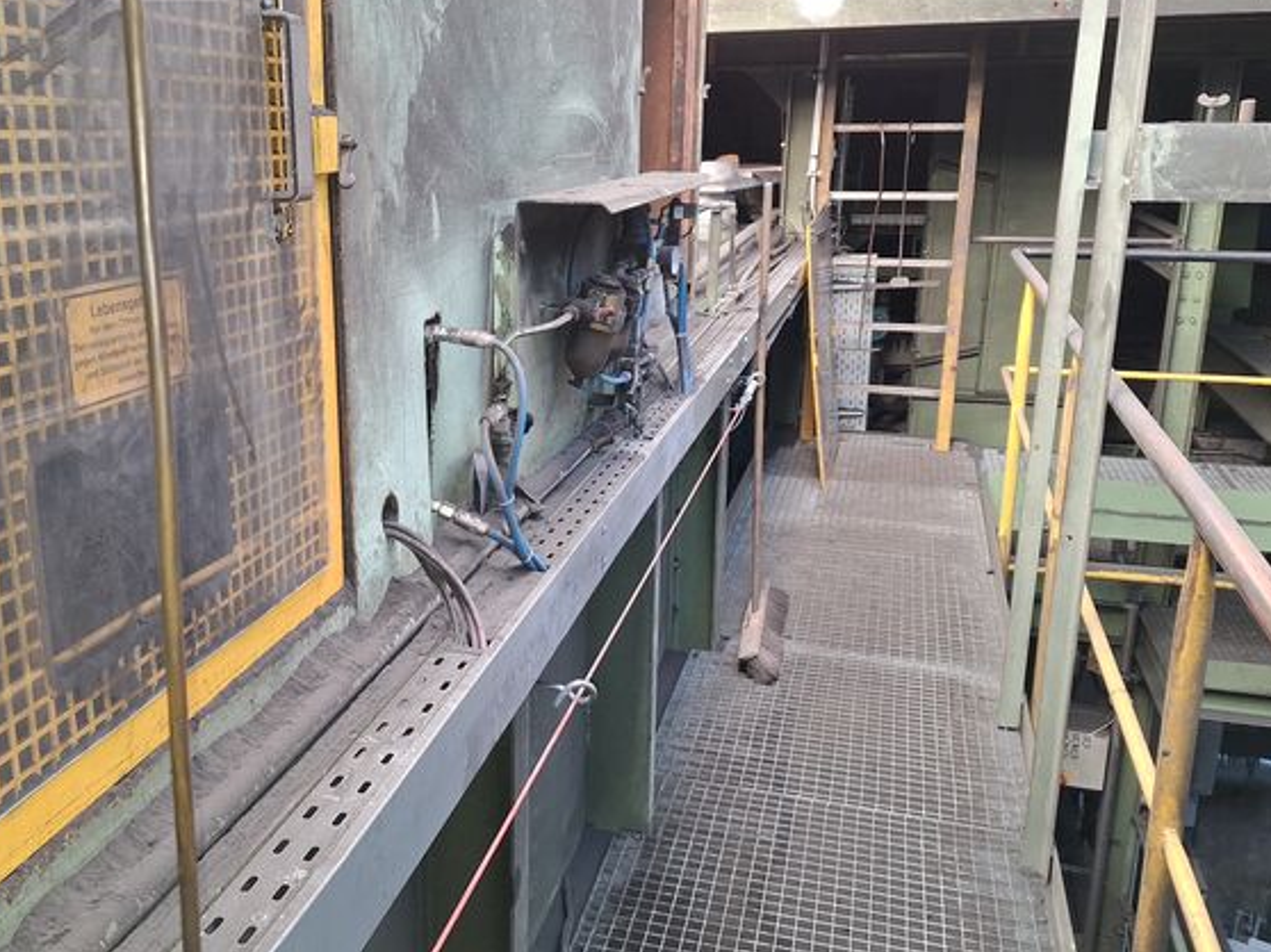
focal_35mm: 33
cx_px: 483
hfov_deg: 54.8
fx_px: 1211
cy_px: 435
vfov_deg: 42.9
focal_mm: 5.54
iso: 25
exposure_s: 1/50
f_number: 1.8
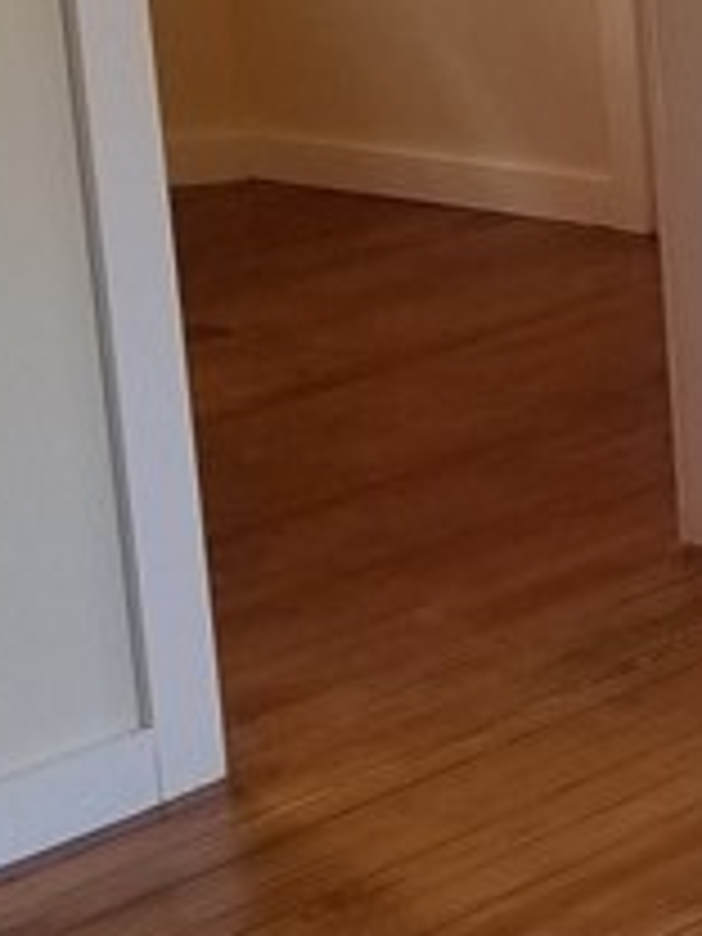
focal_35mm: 128
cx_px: 1593
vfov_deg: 15.3
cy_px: 248
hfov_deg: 10.3
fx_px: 3461
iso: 80
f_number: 1.7
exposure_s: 1/60
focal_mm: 4.25
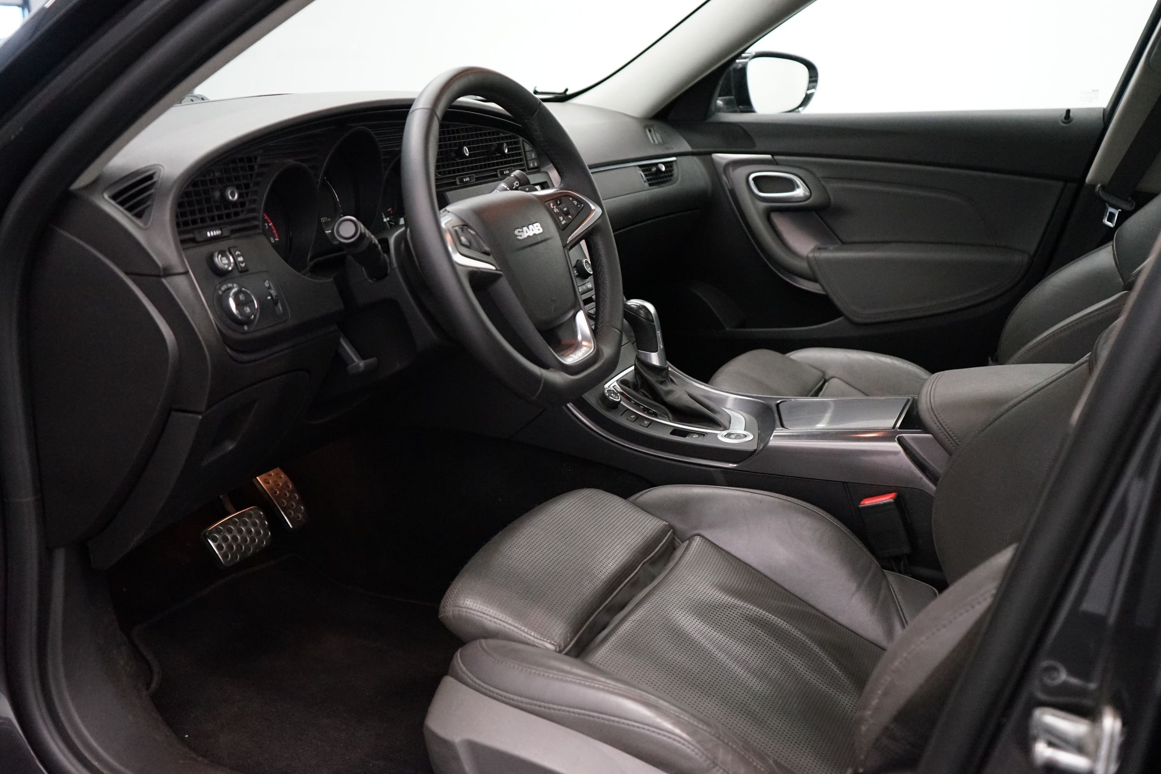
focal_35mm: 31
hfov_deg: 60.3
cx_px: 580
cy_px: 387
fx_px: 1000
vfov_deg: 42.3
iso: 5000
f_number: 3.5
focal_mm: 31
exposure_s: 1/160
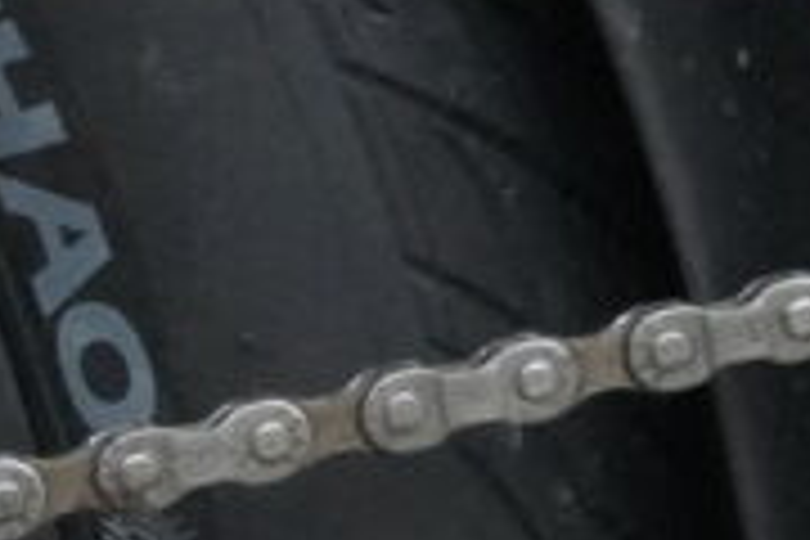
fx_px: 7882
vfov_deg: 3.8
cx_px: -1710
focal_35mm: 350
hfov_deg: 5.5
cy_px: 1737
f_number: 16
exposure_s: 1/125
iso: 3200
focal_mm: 35
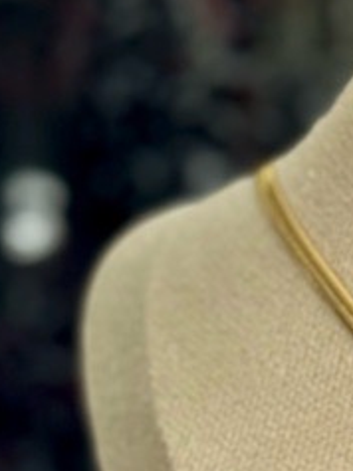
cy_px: 657
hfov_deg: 7.1
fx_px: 2751
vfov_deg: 9.6
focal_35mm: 202
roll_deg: +0.3
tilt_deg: -8.5
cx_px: 666
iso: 100
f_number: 1.78
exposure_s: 1/110
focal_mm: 6.76
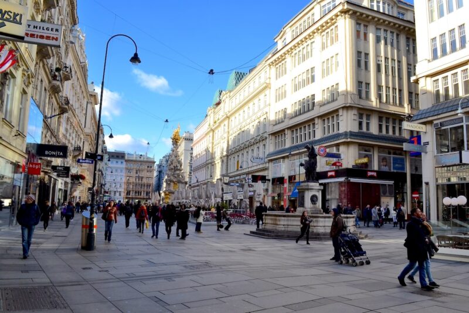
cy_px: 156
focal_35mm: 27
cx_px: 234
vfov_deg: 48.0
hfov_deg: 67.4
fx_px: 352
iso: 400
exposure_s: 1/250
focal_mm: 18
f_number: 10
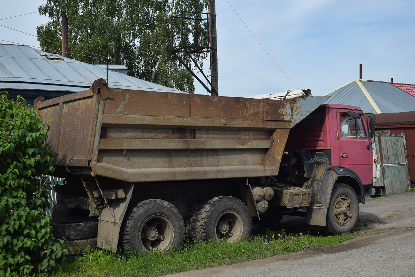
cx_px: 208
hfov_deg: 46.4
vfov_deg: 31.9
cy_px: 138
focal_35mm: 42
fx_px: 484
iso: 100
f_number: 5.6
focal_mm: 28
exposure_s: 1/640
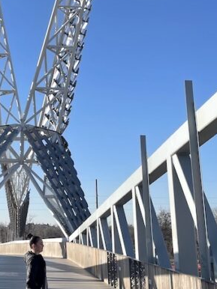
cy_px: 25
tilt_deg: +18.8
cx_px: 35
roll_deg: -0.6
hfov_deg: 21.0
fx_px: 577
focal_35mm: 69
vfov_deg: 27.1
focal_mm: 4.2
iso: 32
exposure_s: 1/3509
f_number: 1.6
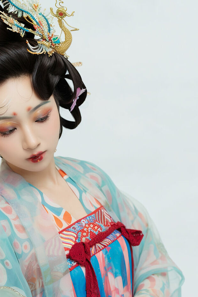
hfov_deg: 16.2
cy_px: 176
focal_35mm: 84
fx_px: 693
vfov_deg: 24.2
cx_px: 43
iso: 100
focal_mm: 50
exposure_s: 1/125
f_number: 2.8
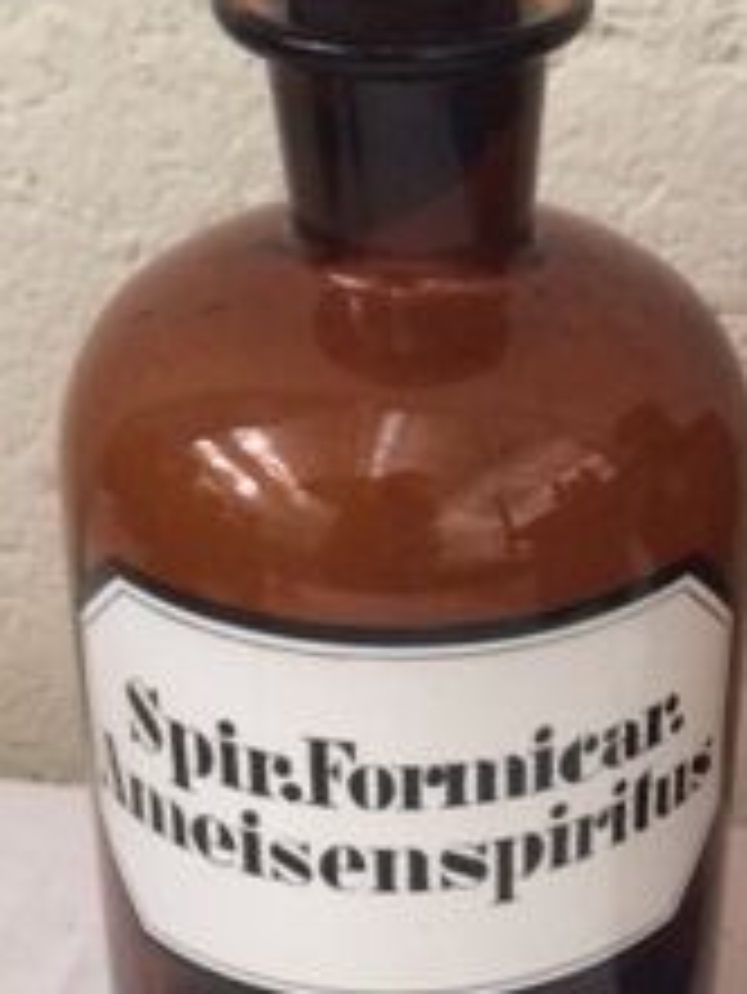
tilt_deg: -29.6
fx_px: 2415
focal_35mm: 84
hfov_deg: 16.9
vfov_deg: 23.3
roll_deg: -3.9
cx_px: 860
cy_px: 454
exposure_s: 1/33
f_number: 2.2
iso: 160
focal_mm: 4.15
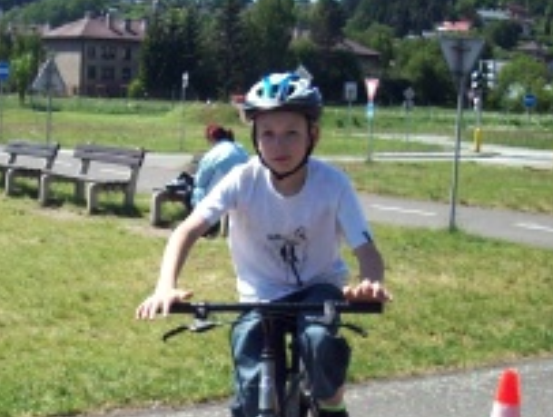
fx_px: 1312
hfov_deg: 23.6
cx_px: 163
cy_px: 305
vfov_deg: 18.0
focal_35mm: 82
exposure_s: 1/312
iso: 80
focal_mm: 6.2
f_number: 5.6
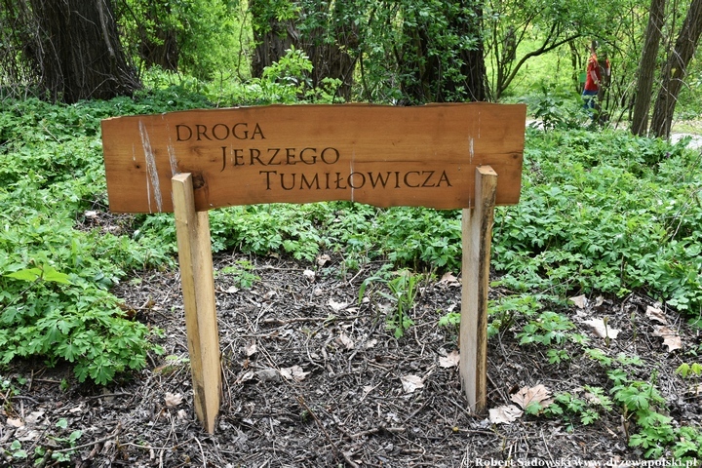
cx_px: 351
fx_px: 790
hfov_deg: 47.9
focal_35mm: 40
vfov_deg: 33.0
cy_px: 234
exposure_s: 1/125
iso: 400
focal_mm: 27
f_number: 8
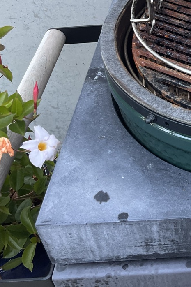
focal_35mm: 62
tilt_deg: -35.7
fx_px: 494
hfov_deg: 20.1
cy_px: 43
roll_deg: +2.0
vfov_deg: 31.2
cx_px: 249
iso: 125
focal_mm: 5.1
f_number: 1.6
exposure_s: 1/102
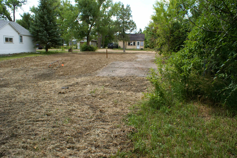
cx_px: 118
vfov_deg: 48.0
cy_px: 79
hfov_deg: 67.3
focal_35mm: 27
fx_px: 178
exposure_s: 1/320
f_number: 10
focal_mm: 18
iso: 400
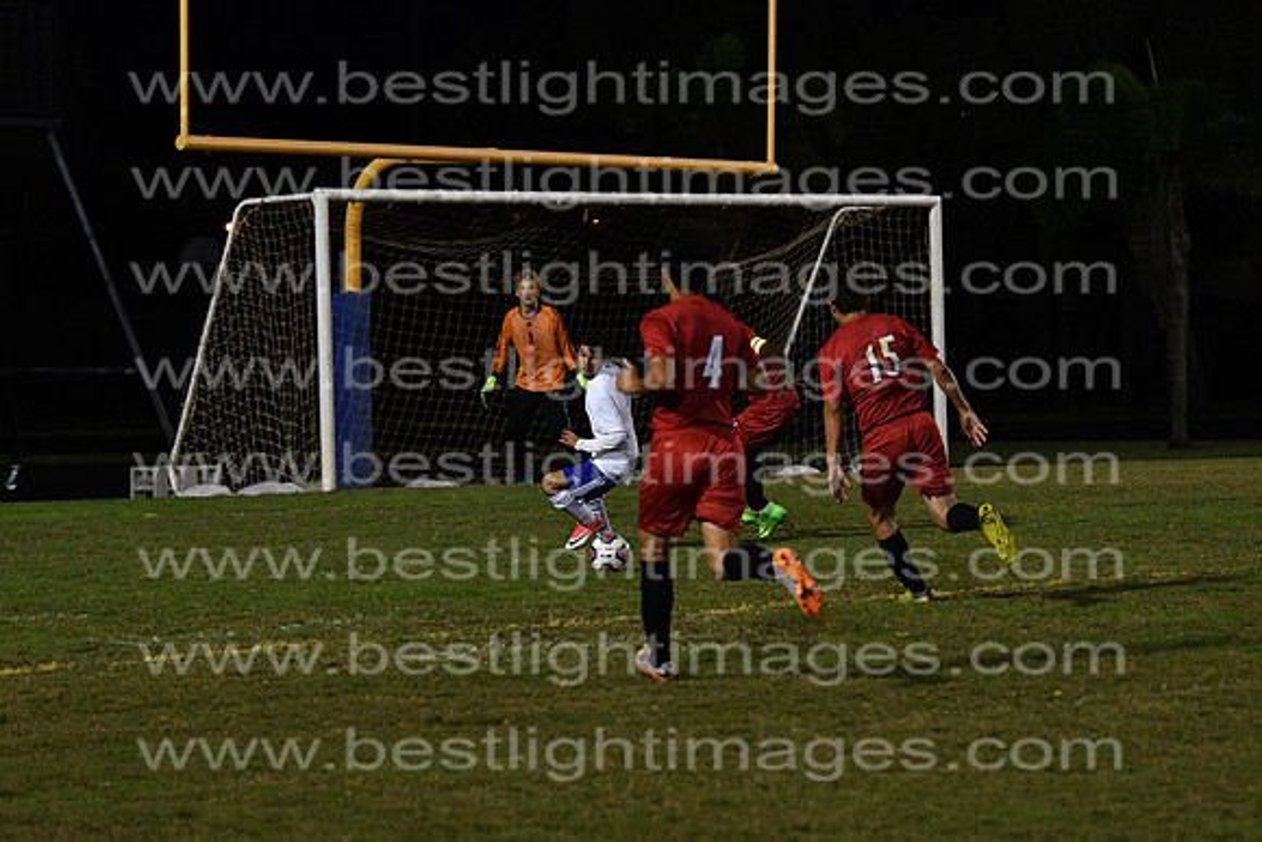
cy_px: 421
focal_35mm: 153
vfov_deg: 9.0
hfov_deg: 13.4
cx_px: 631
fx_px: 5365
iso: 6400
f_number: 4
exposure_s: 1/1250
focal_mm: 102
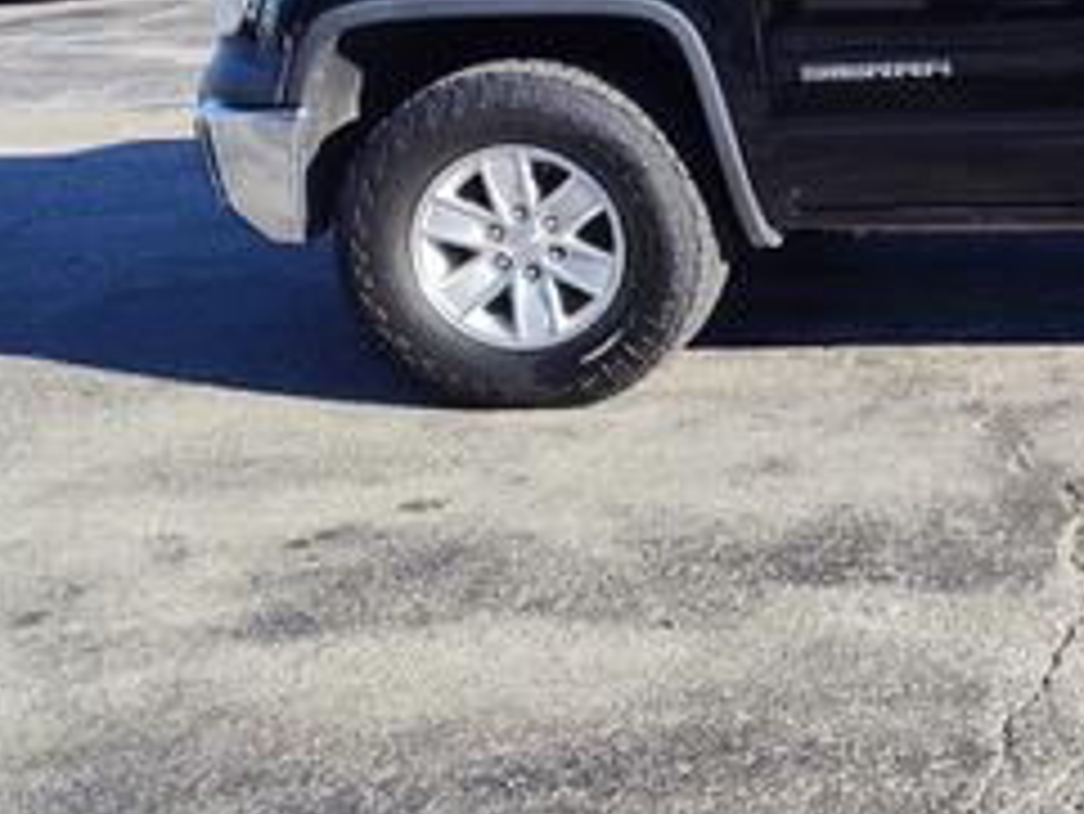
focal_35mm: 61
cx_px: 1399
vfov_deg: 23.1
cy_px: 0
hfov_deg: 26.8
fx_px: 1911
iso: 100
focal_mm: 5.56
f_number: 1.88
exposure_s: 1/1672
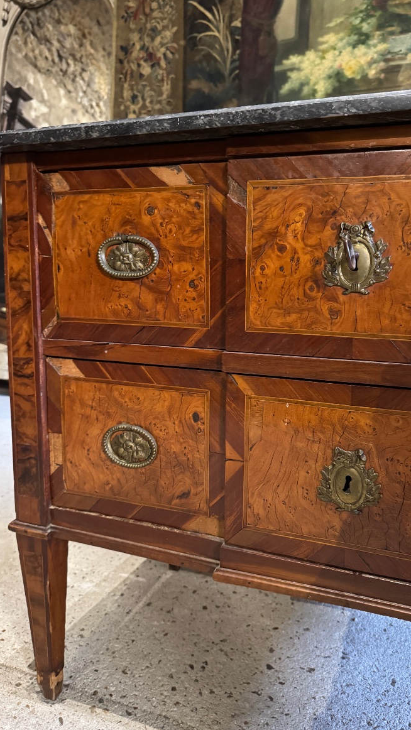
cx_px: 246
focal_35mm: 27
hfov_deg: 42.7
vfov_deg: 69.8
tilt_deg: -7.4
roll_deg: -0.5
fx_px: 523
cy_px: 356
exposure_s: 1/33
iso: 1000
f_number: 1.78
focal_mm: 6.76
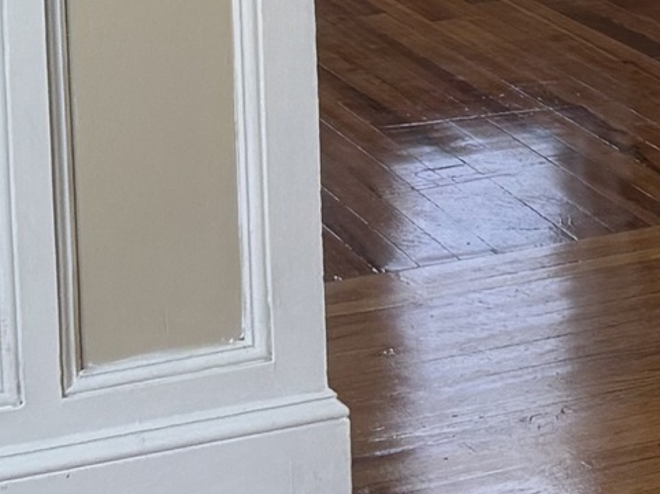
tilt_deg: -5.0
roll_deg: +1.4
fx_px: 2916
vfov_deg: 9.2
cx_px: 1353
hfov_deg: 11.5
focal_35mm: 153
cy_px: -415
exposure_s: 1/121
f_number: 1.78
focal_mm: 6.76
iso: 160
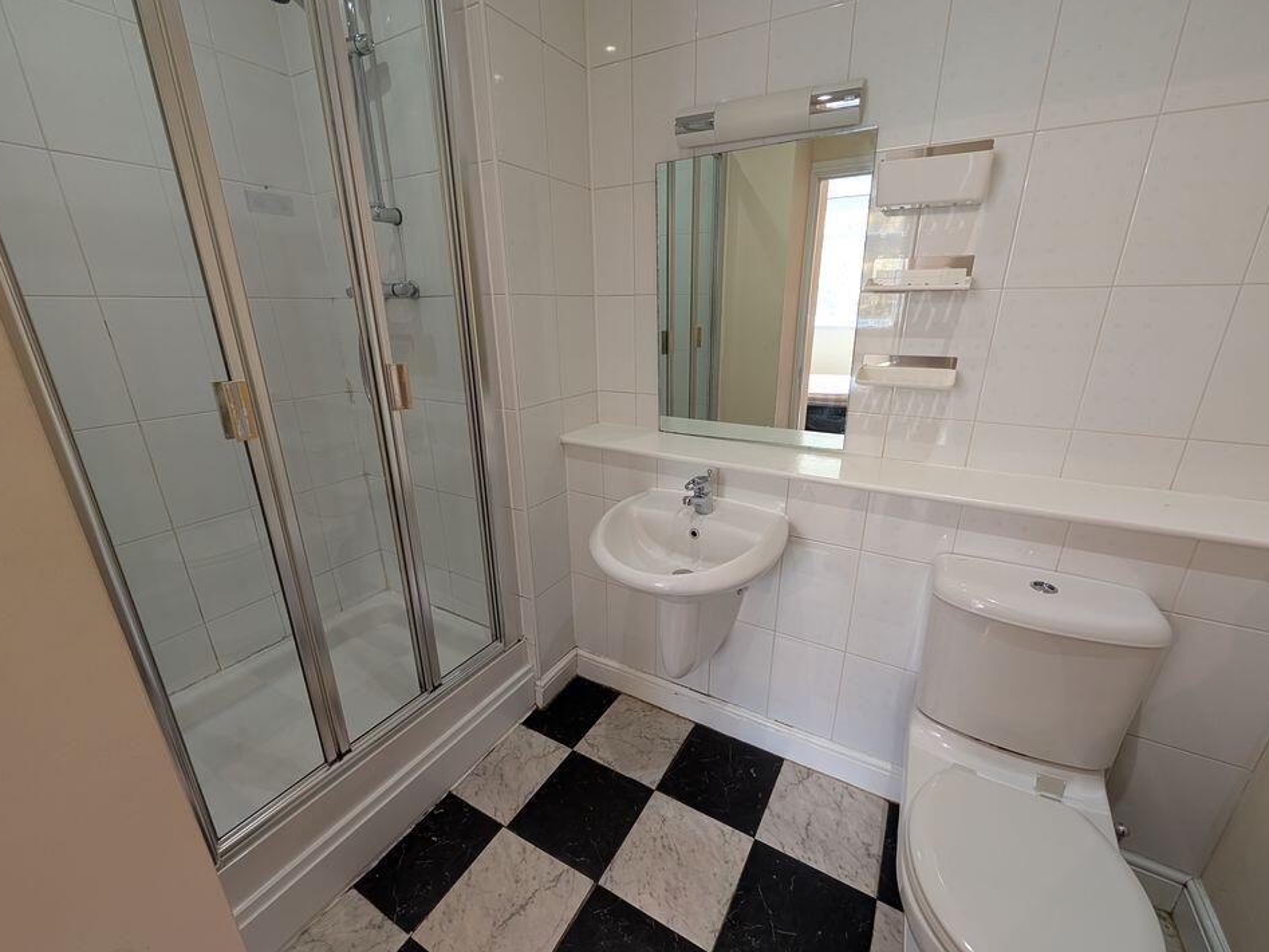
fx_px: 477
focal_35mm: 13
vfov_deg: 89.9
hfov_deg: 106.2
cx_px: 645
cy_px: 483
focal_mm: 2.02
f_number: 1.7
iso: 100
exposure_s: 1/25
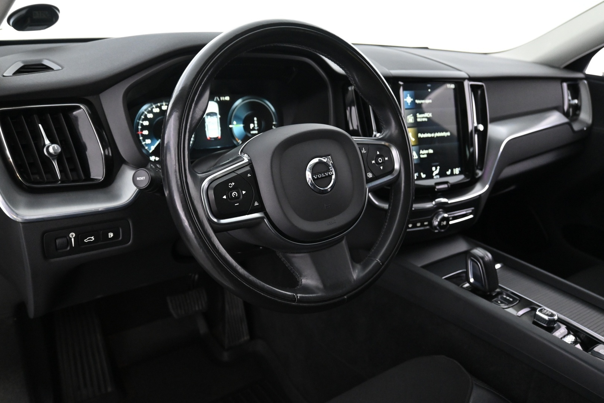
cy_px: 202
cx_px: 302
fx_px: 466
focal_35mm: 28
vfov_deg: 46.8
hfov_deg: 65.9
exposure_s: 1/30
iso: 2800
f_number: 3.8
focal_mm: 18.5
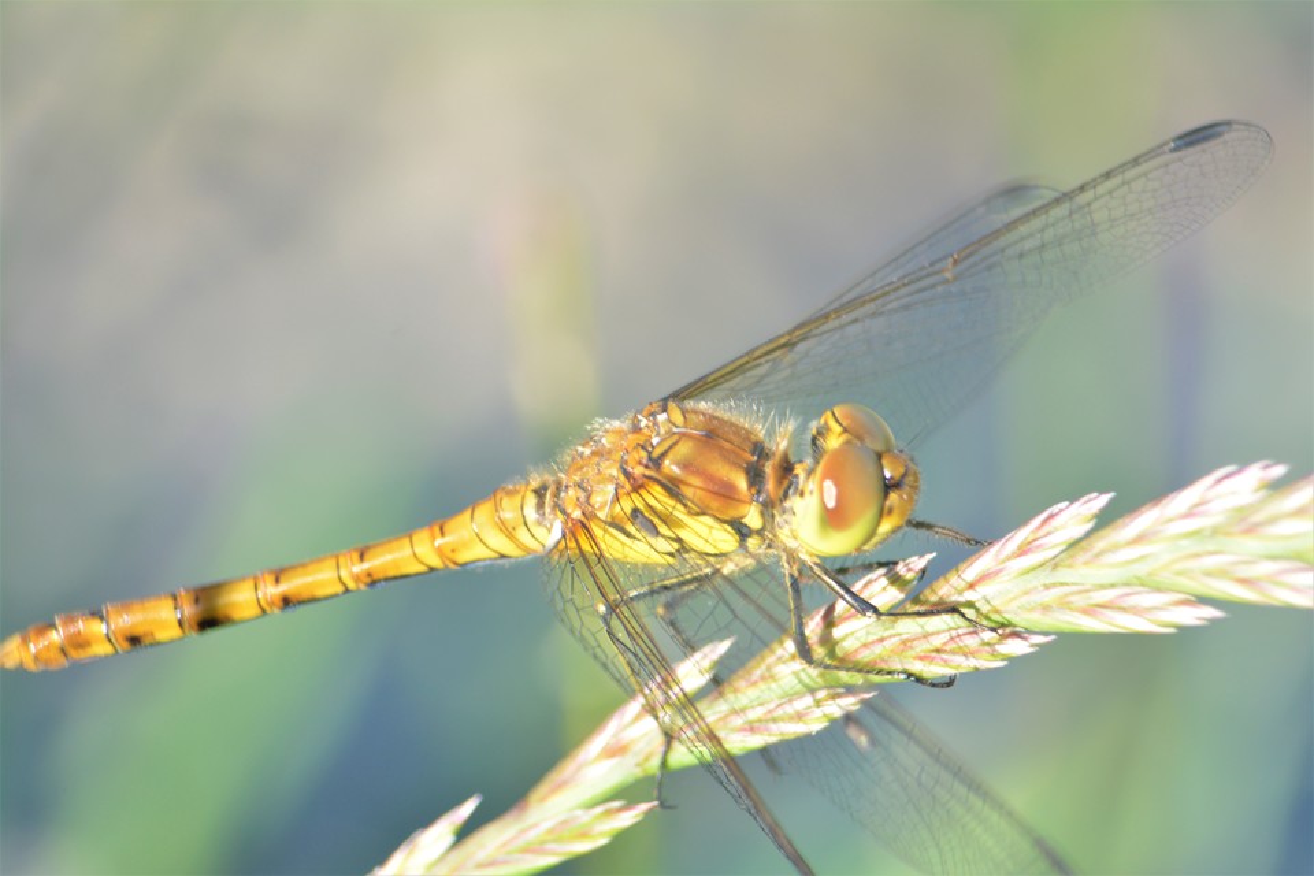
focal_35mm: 450
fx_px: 16424
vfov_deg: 3.1
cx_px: 657
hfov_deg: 4.6
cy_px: 438
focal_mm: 300
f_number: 8
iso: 360
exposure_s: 1/125
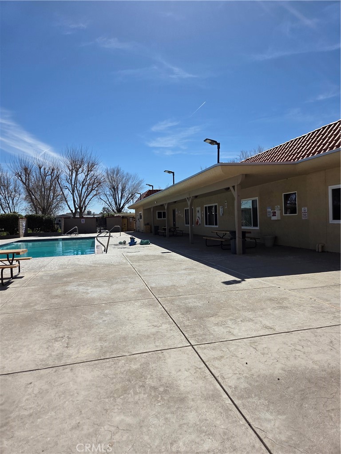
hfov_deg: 58.9
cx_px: 170
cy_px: 227
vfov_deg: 73.9
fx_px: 302
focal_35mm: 23
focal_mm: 5.4
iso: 64
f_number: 1.8
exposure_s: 1/7891
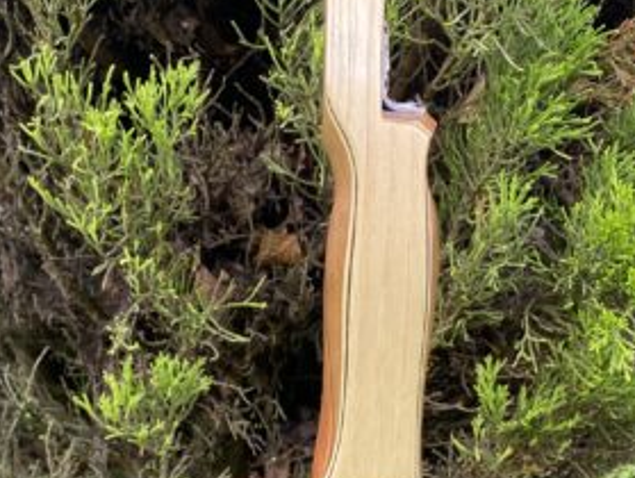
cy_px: 261
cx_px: 333
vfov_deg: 29.2
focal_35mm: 50
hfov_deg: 38.1
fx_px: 918
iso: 64
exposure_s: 1/121
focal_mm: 4.25
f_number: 1.8
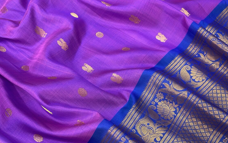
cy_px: 125
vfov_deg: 32.9
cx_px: 114
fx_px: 230
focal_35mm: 37
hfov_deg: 52.8
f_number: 1.5
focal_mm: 5.7
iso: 100
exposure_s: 1/50
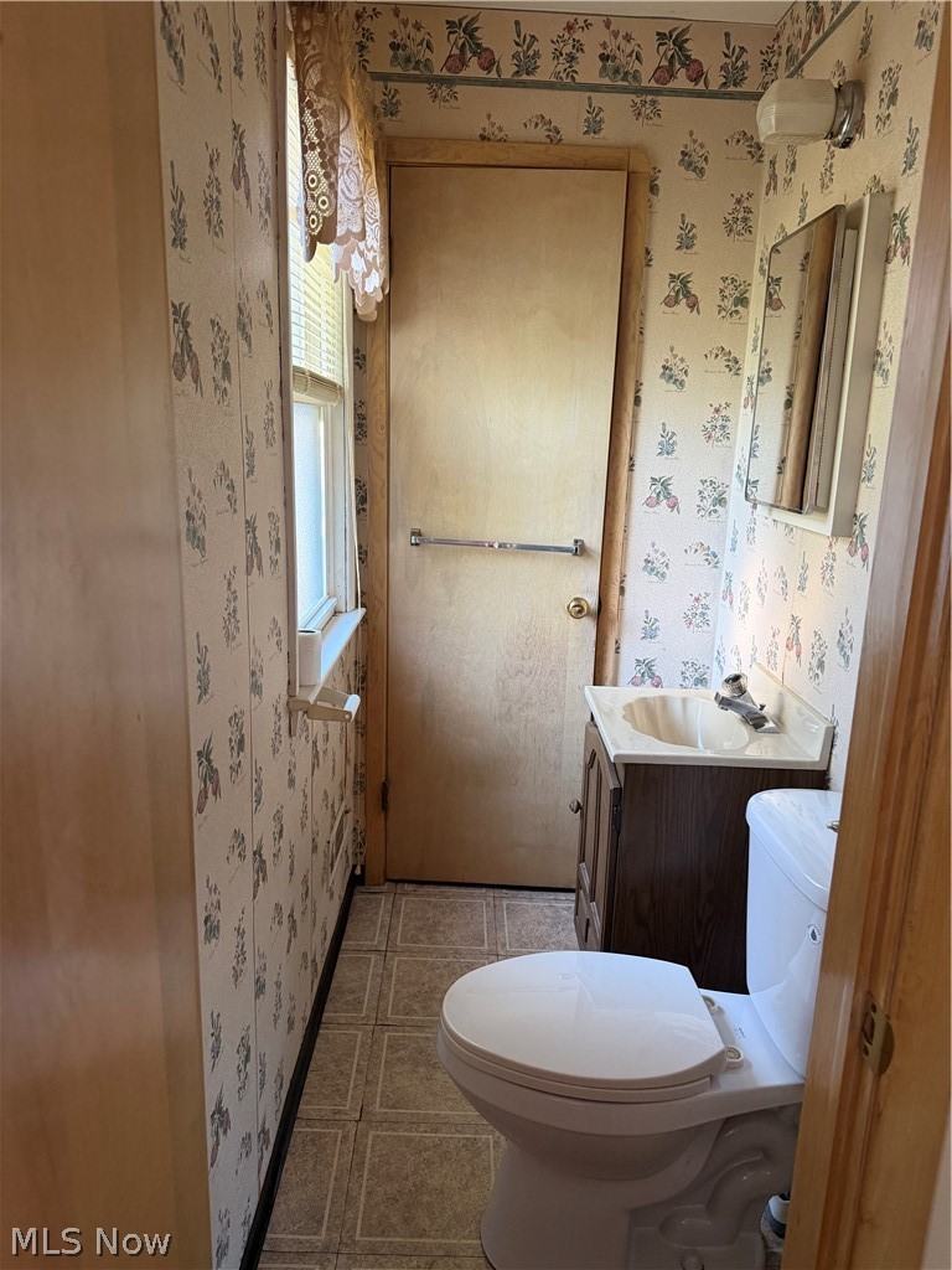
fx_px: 880
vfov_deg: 71.6
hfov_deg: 56.8
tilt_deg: -13.4
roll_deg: -2.1
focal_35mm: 24
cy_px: 635
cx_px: 476
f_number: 1.78
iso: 320
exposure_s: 1/60
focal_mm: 6.76
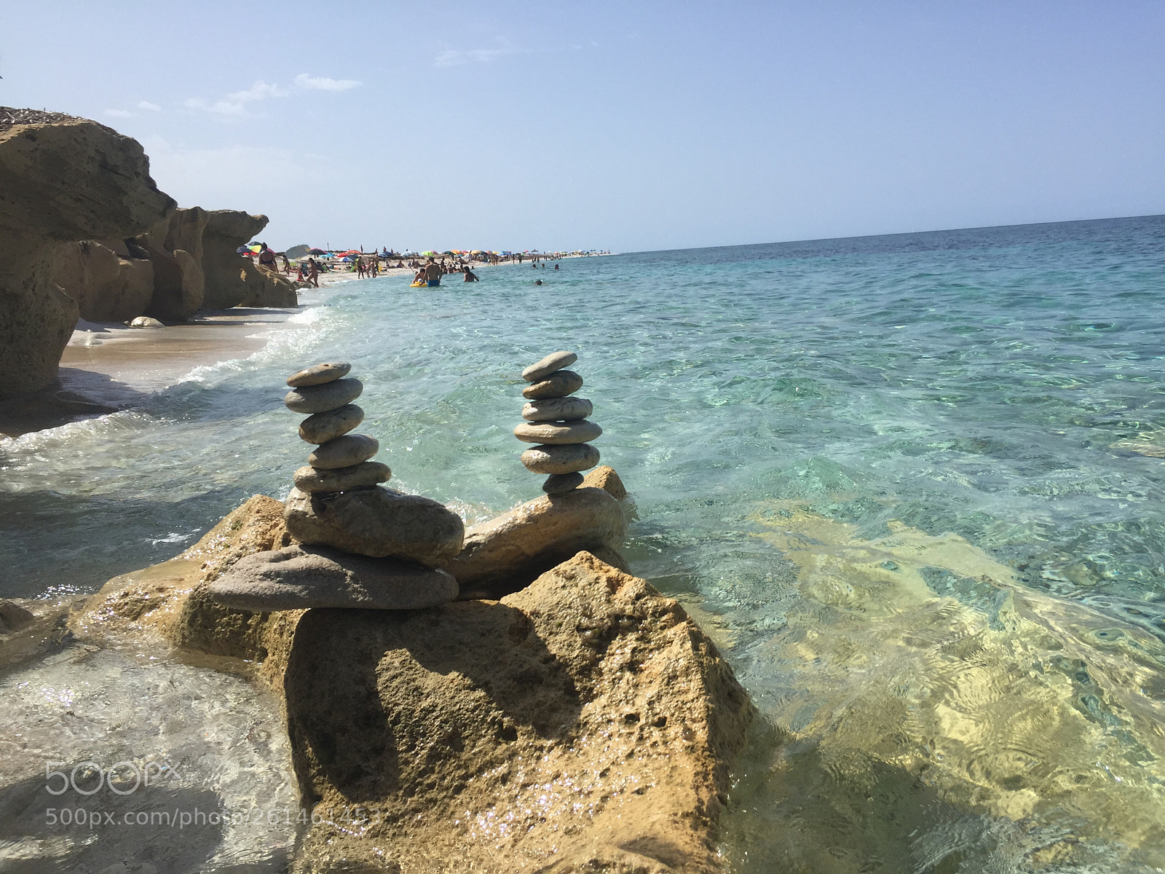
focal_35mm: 29
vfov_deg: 48.2
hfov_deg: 61.7
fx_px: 976
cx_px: 582
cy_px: 437
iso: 32
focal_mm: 4.15
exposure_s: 1/2825
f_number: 2.2
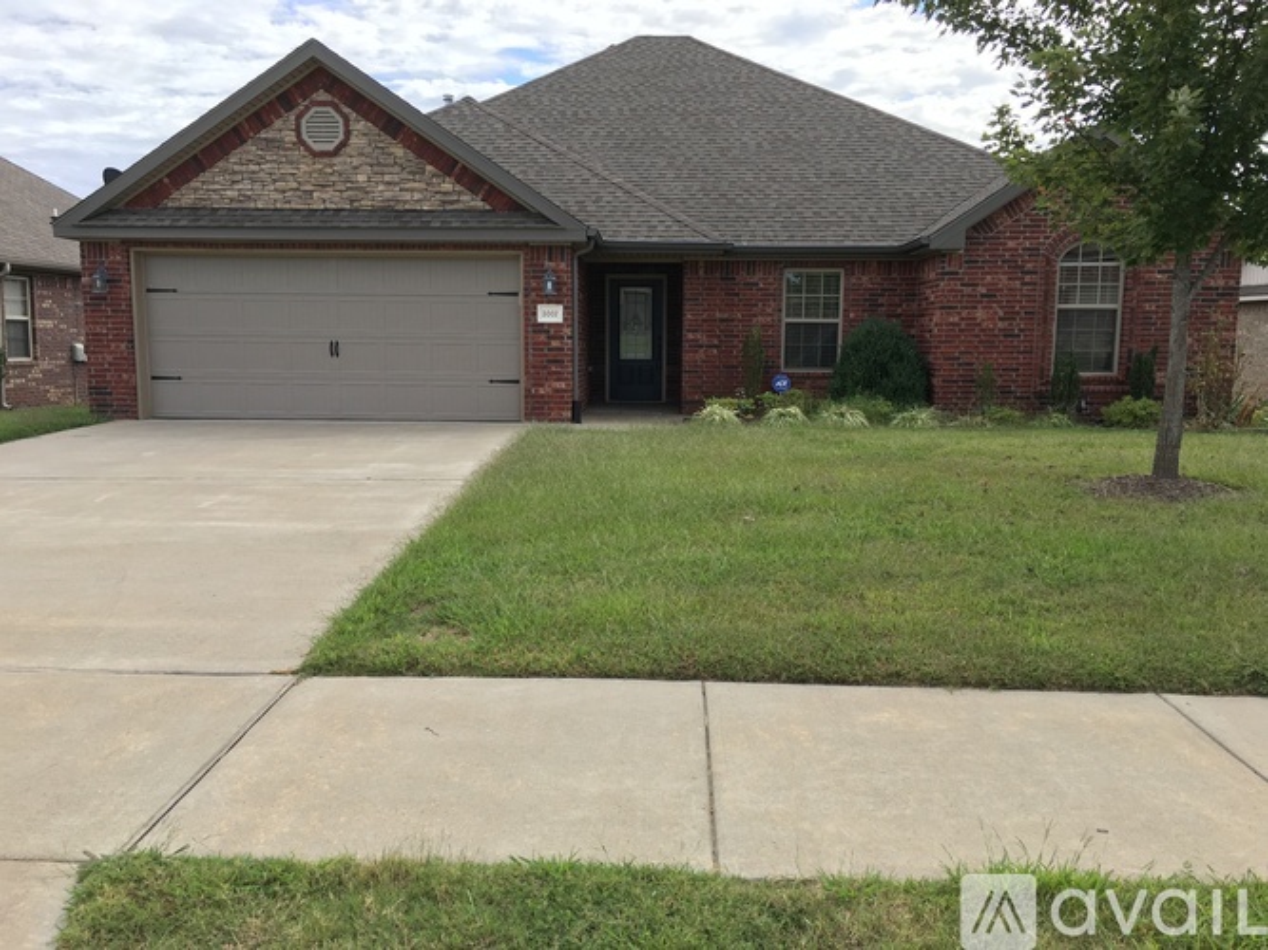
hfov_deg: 61.7
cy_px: 475
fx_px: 1062
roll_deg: -0.4
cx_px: 634
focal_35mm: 29
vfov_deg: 48.2
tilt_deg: -6.7
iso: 25
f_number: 2.2
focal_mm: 4.15
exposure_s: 1/699
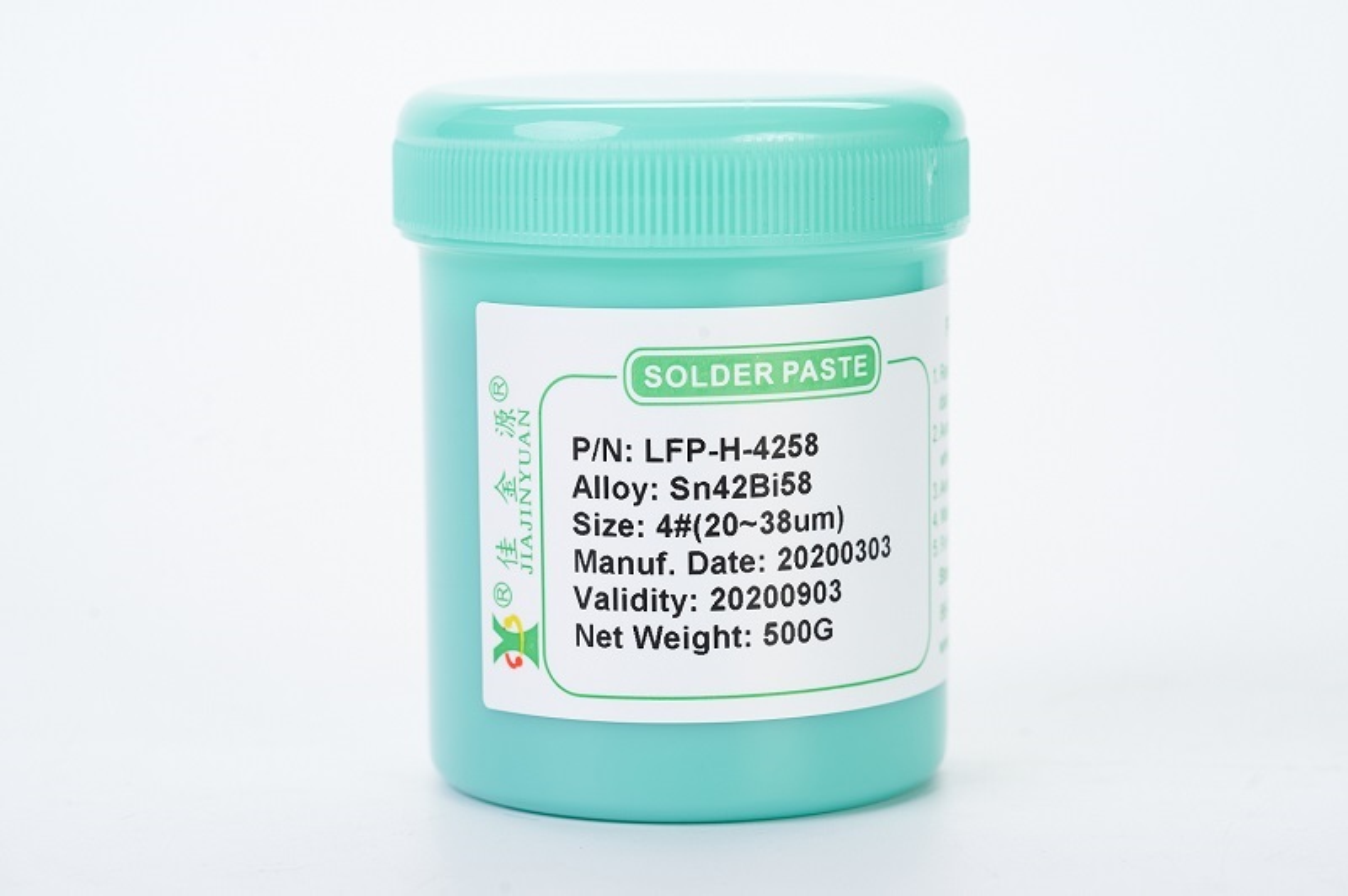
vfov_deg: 15.2
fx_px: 3367
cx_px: 674
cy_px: 448
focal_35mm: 90
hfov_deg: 22.6
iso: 200
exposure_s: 1/125
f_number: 8
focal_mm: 90
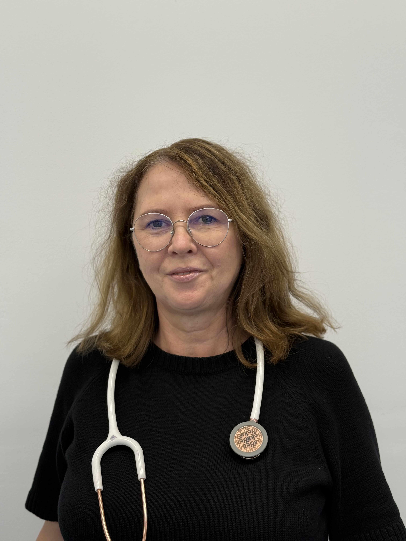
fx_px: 751
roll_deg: +1.8
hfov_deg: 30.3
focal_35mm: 48
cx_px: 203
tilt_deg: -2.3
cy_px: 270
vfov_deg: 39.7
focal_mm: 6.76
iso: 64
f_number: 1.78
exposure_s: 1/100
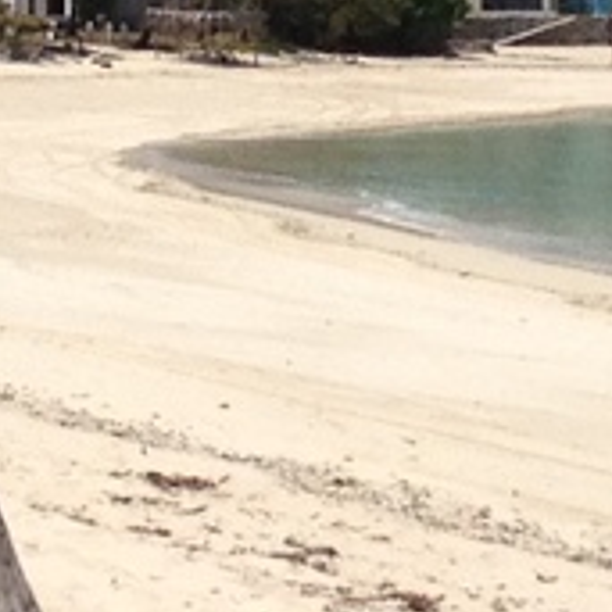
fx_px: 5781
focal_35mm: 289
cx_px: 387
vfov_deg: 6.0
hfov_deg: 6.1
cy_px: 47
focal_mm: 4.28
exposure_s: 1/3460
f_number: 2.4
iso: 50
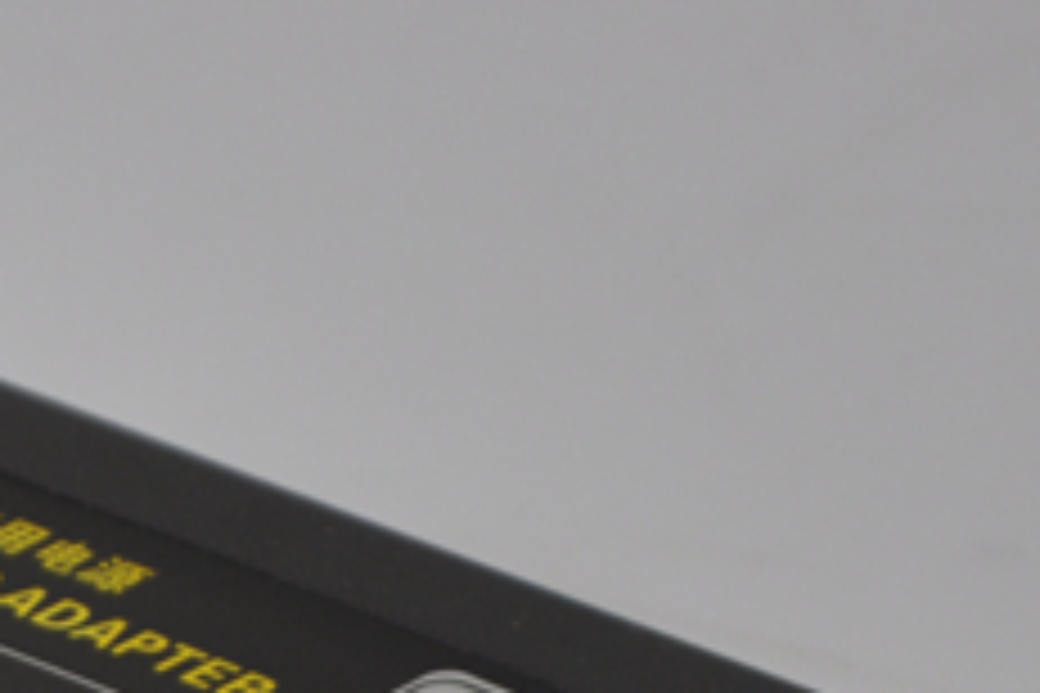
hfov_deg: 3.0
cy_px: 1226
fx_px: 19676
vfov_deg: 2.0
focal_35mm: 681
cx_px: -493
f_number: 5.6
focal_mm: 105
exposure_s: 1/160
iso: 200
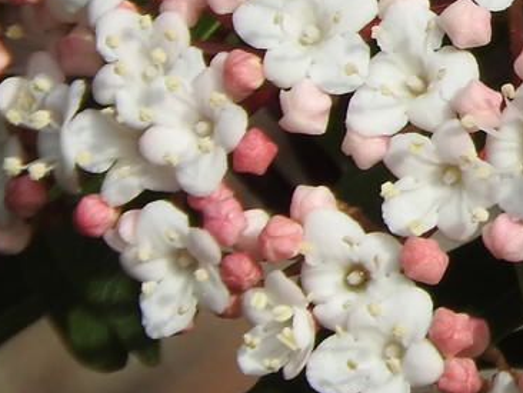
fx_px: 46248
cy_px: -4
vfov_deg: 0.5
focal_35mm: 3059
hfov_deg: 0.6
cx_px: 1010
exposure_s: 1/320
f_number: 5.6
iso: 100
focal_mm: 125.4
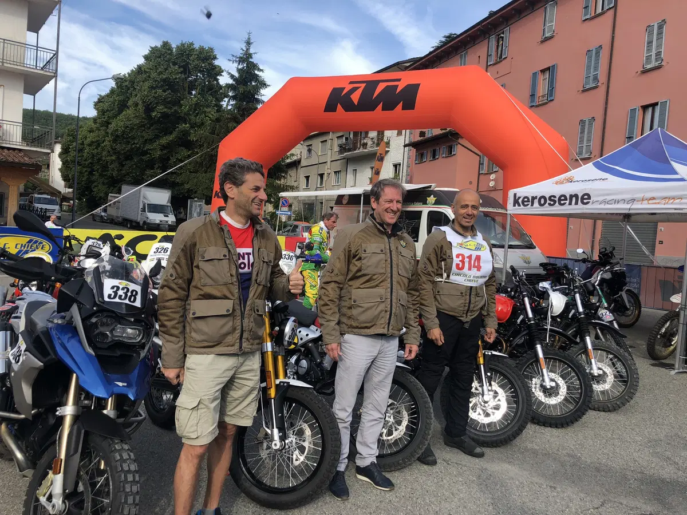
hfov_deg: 63.4
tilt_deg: -1.7
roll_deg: -4.5
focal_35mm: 28
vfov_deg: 49.7
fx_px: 556
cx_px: 344
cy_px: 258
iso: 20
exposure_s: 1/676
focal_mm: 3.99
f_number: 1.8
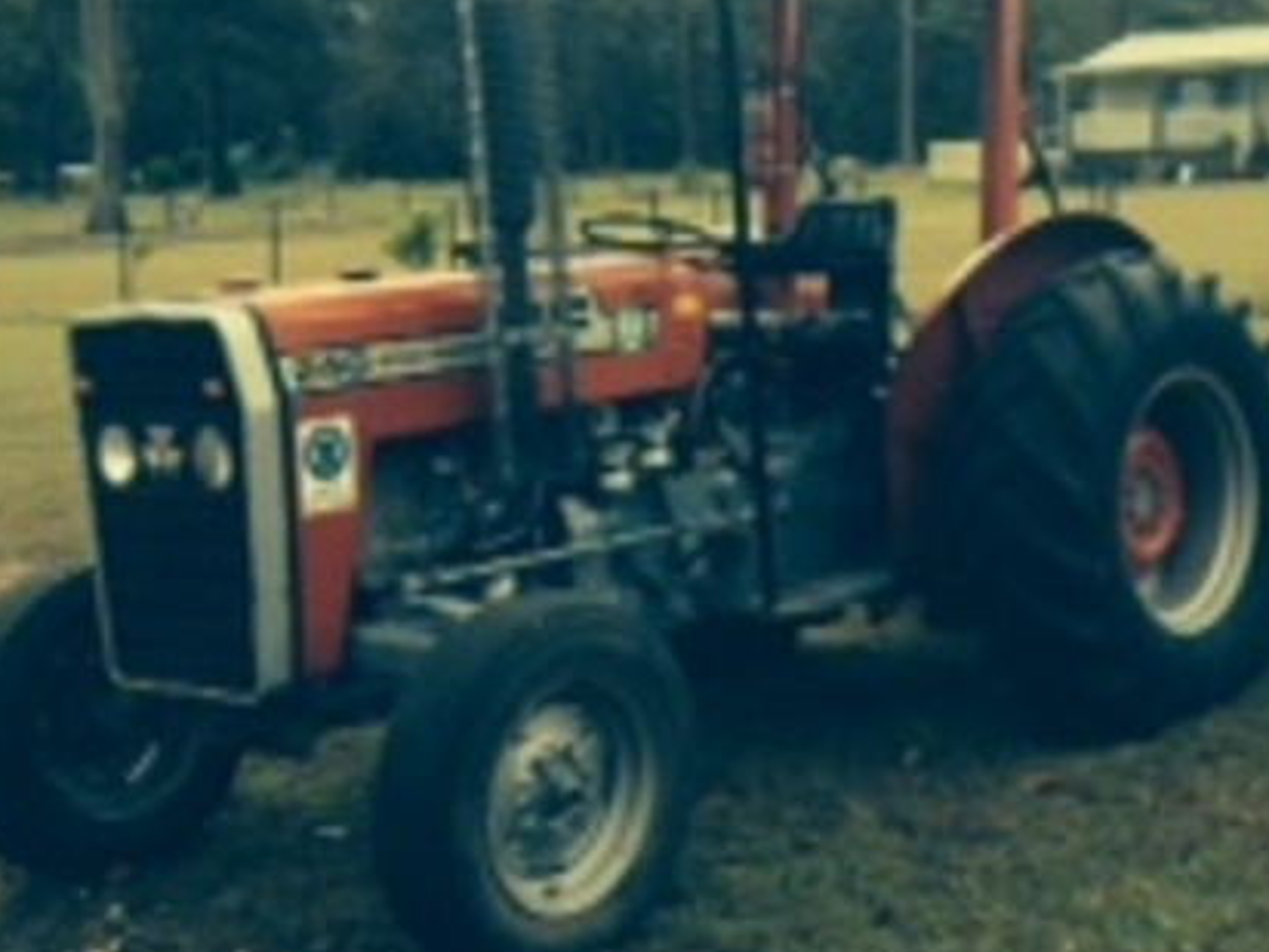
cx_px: 819
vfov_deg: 21.6
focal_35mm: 68
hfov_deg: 28.4
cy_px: 419
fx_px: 2493
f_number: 2.4
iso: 50
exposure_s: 1/525
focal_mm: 4.28
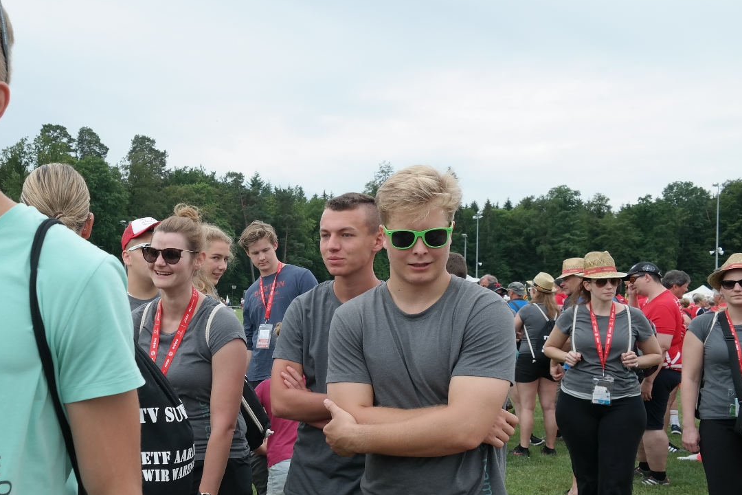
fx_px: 824
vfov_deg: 33.3
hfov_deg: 46.9
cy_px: 307
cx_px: 194
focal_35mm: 40
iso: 200
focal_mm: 18
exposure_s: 1/250
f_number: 6.3
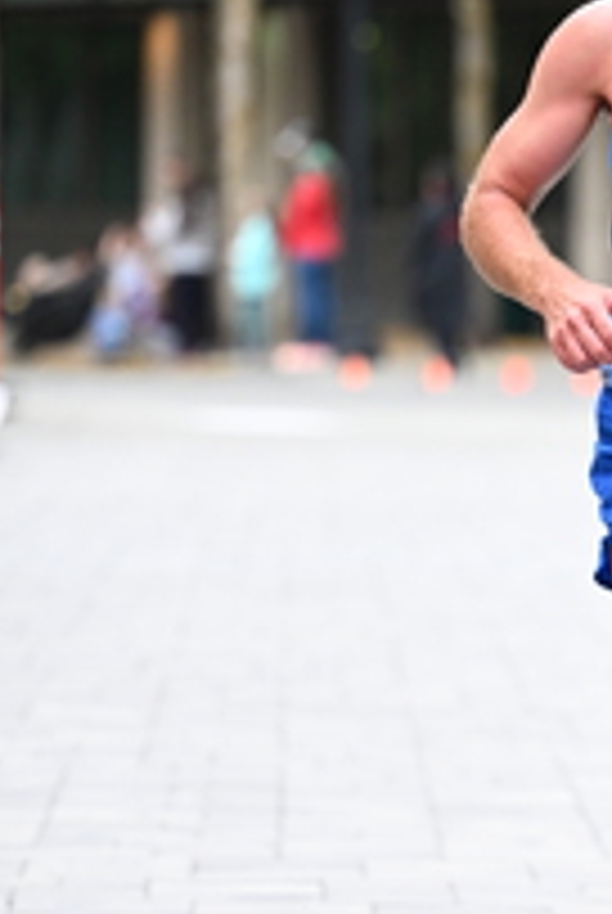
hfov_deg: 3.6
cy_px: 711
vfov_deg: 5.4
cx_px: 794
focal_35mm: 379
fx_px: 9631
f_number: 2.8
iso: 1600
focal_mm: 140
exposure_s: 1/800
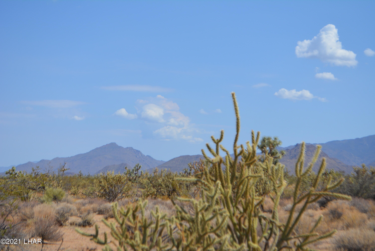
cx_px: 188
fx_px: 860
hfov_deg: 24.6
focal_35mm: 82
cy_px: 126
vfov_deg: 16.6
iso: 400
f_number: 7.1
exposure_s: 1/2000
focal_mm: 55
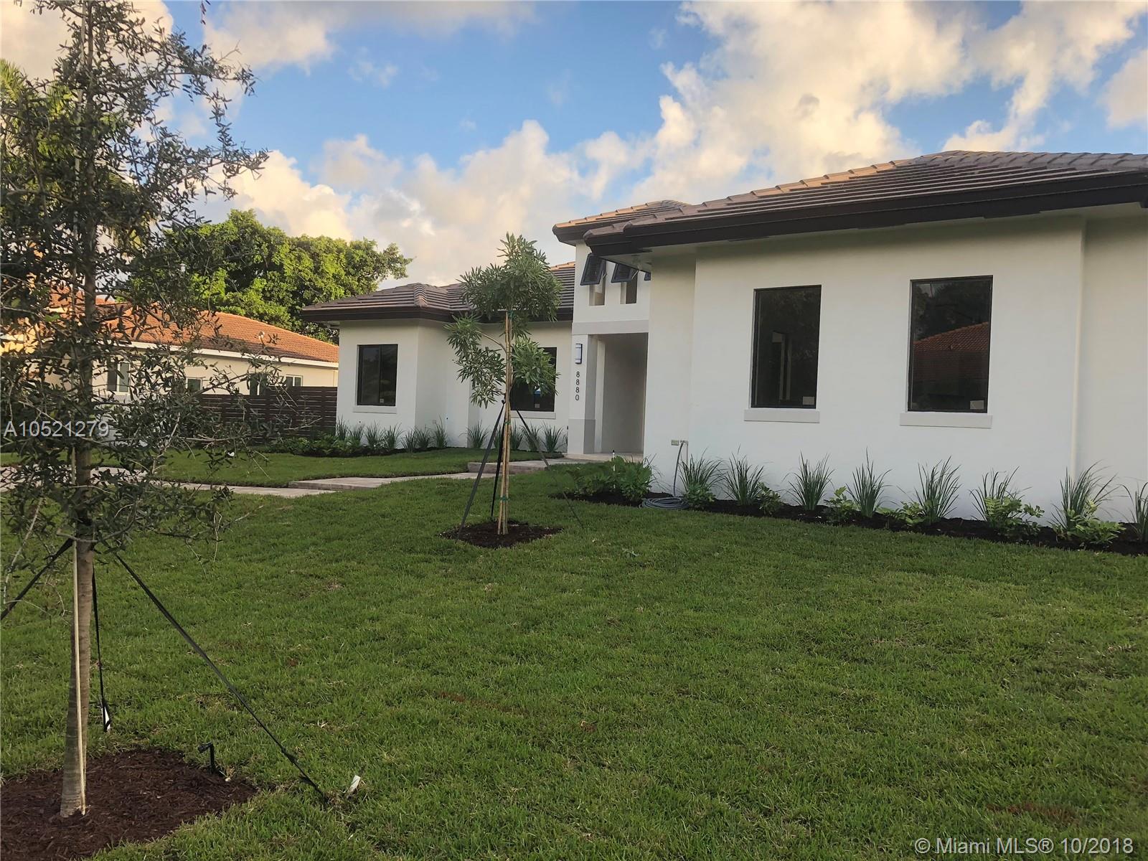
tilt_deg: +0.7
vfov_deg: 49.7
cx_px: 574
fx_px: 929
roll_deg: -1.8
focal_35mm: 28
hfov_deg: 63.4
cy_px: 430
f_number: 1.8
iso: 20
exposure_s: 1/405
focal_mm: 3.99
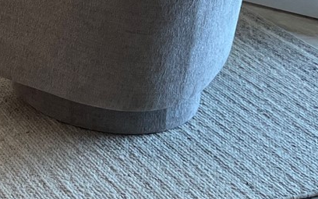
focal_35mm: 108
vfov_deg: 10.9
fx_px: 936
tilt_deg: -10.0
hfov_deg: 17.0
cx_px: -196
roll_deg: +0.1
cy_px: -211
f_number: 1.6
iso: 125
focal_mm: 5.1
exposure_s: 1/120
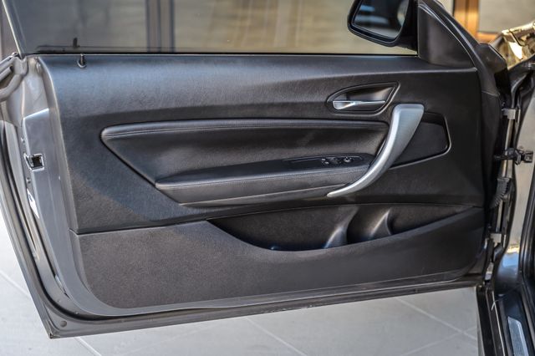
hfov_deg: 28.9
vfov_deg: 19.4
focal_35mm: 70
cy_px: 178
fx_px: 1040
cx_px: 268
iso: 400
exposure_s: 1/250
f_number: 4
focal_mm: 70
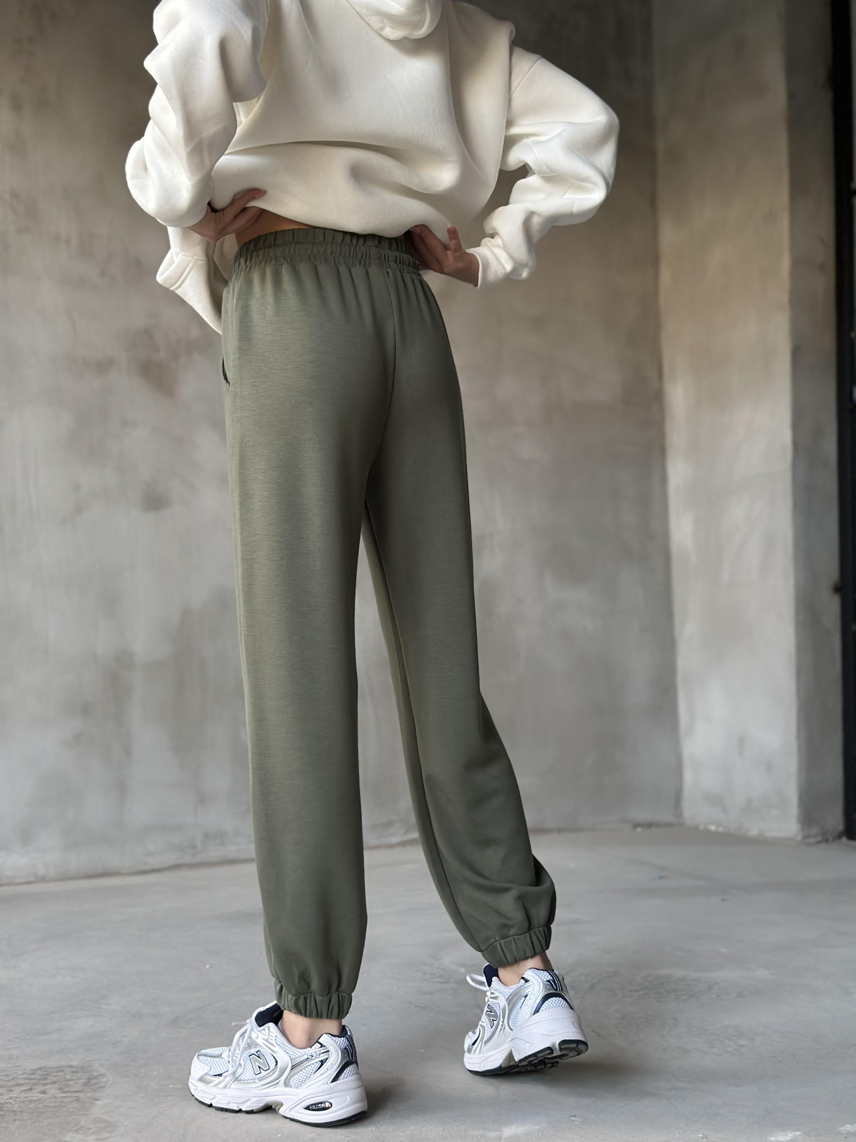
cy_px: 571
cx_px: 428
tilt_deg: +1.7
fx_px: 1583
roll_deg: +0.5
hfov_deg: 30.3
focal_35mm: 48
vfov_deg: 39.7
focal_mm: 6.86
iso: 320
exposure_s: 1/60
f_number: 1.78
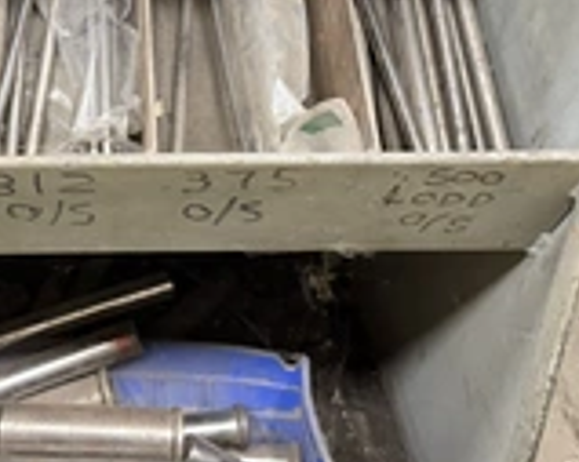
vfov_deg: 25.0
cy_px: 44
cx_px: 113
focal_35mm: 59
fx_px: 1010
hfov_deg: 31.1
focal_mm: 6.76
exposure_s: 1/40
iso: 1000
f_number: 1.78
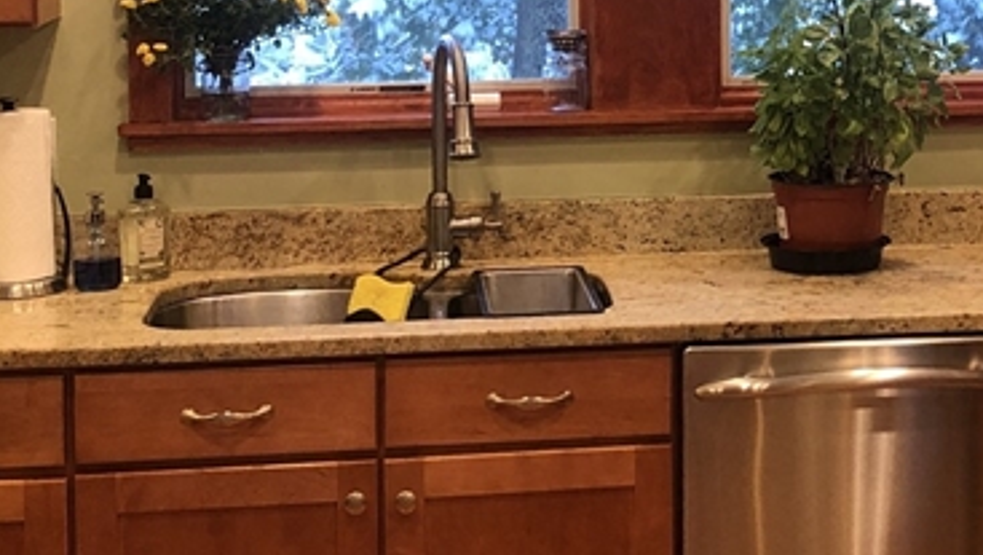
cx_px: 761
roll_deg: -0.2
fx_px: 2217
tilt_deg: -3.8
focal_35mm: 85
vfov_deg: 14.0
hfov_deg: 24.7
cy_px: 3
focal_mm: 4
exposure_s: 1/15
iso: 40
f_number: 1.8
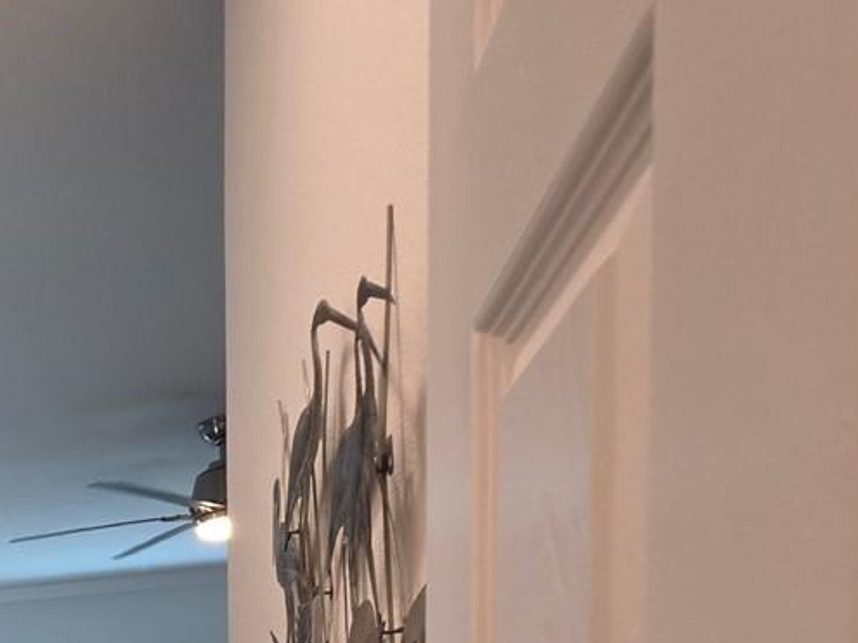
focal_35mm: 42
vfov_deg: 27.5
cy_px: 874
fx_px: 1041
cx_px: -343
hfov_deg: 30.8
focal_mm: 2.2
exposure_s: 1/120
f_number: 1.9
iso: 125
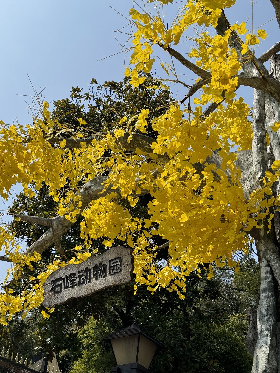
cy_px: 186
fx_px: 518
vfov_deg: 39.7
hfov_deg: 30.3
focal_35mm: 48
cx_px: 140
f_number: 1.78
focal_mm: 6.86
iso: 64
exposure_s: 1/4975
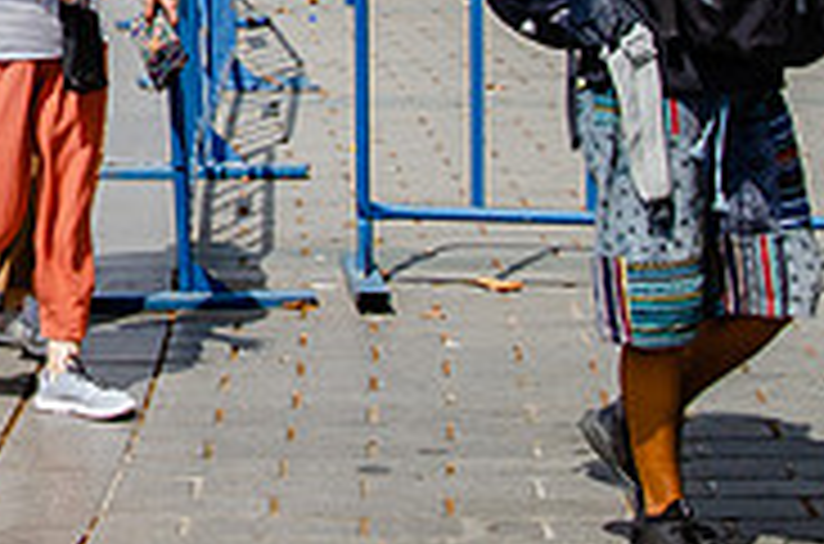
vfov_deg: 9.5
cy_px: -238
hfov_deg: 13.7
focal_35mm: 140
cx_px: -459
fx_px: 3196
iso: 640
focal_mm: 28
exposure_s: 1/640
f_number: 13
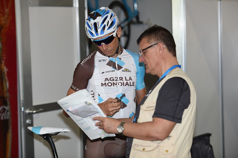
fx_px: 694
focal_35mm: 105
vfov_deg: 13.0
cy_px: 79
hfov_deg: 19.5
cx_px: 119
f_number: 2.8
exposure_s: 1/250
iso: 400
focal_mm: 105
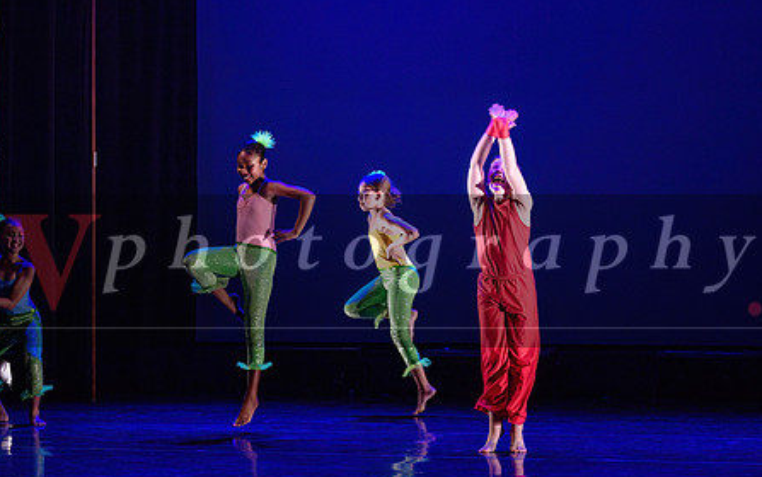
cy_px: 199
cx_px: 375
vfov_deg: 10.0
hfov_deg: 15.9
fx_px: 2722
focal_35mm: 131
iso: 1600
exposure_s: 1/200
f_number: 2.8
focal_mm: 92
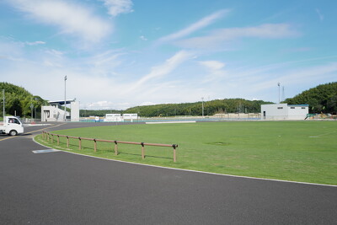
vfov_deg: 46.4
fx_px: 262
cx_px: 168
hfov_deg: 65.5
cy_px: 112
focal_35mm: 28
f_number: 5
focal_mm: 28
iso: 100
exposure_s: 1/500
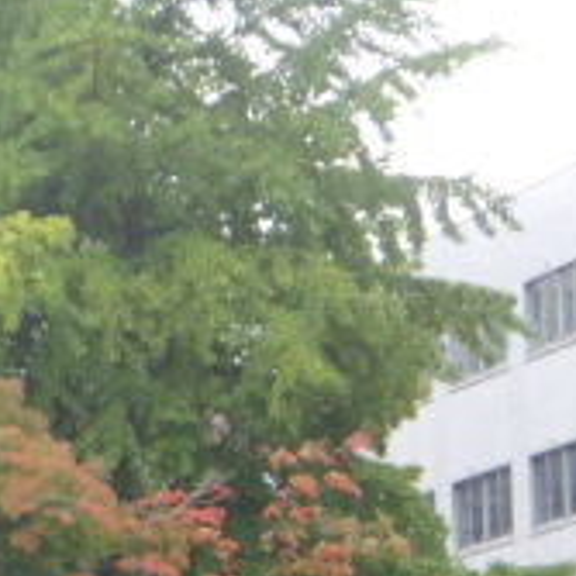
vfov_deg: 7.5
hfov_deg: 7.3
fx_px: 4386
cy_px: 571
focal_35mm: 233
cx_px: -381
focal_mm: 11.1
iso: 125
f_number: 4.6
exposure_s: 1/100
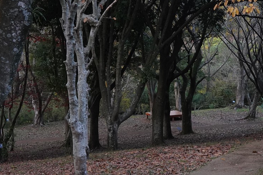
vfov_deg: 14.5
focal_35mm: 94
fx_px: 687
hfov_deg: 21.3
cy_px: 38
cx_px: 226
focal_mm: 35
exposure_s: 1/100
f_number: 8
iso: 1600
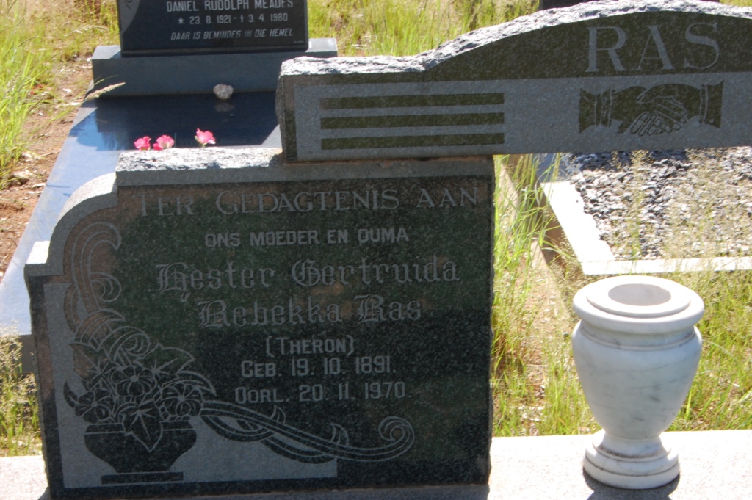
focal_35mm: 82
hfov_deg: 24.6
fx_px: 1722
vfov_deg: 16.5
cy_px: 250
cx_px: 376
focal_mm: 55
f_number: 22
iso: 400
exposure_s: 1/50
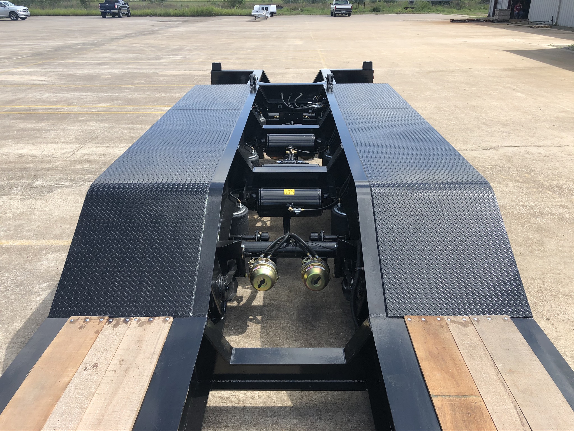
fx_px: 464
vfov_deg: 49.7
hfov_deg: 63.4
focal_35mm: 28
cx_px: 287
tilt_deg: -23.7
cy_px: 216
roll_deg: +1.3
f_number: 1.8
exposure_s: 1/1185
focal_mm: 4
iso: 20
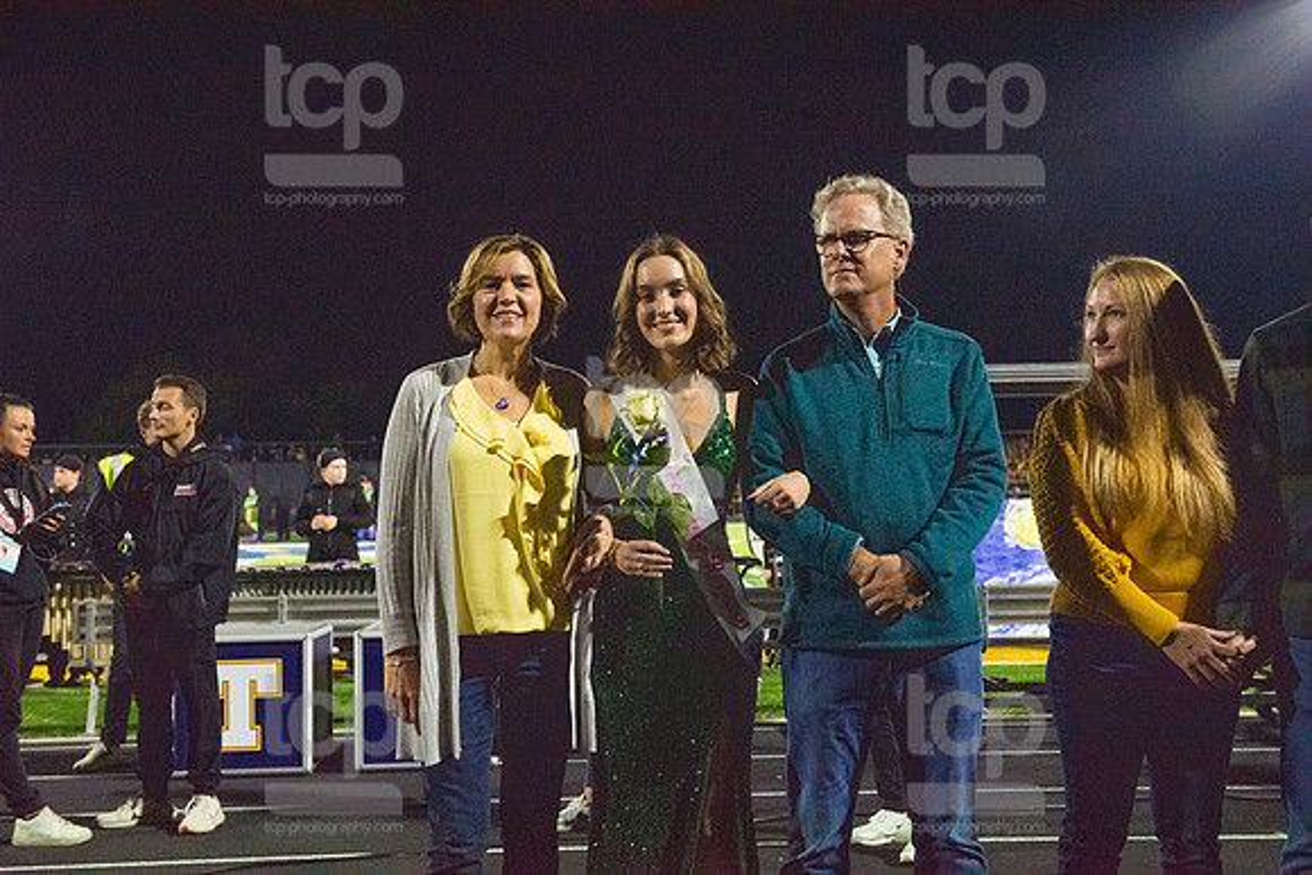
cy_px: 438
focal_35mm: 48
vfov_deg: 28.1
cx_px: 656
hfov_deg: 41.1
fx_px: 1750
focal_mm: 48
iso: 8000
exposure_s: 1/500
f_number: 5
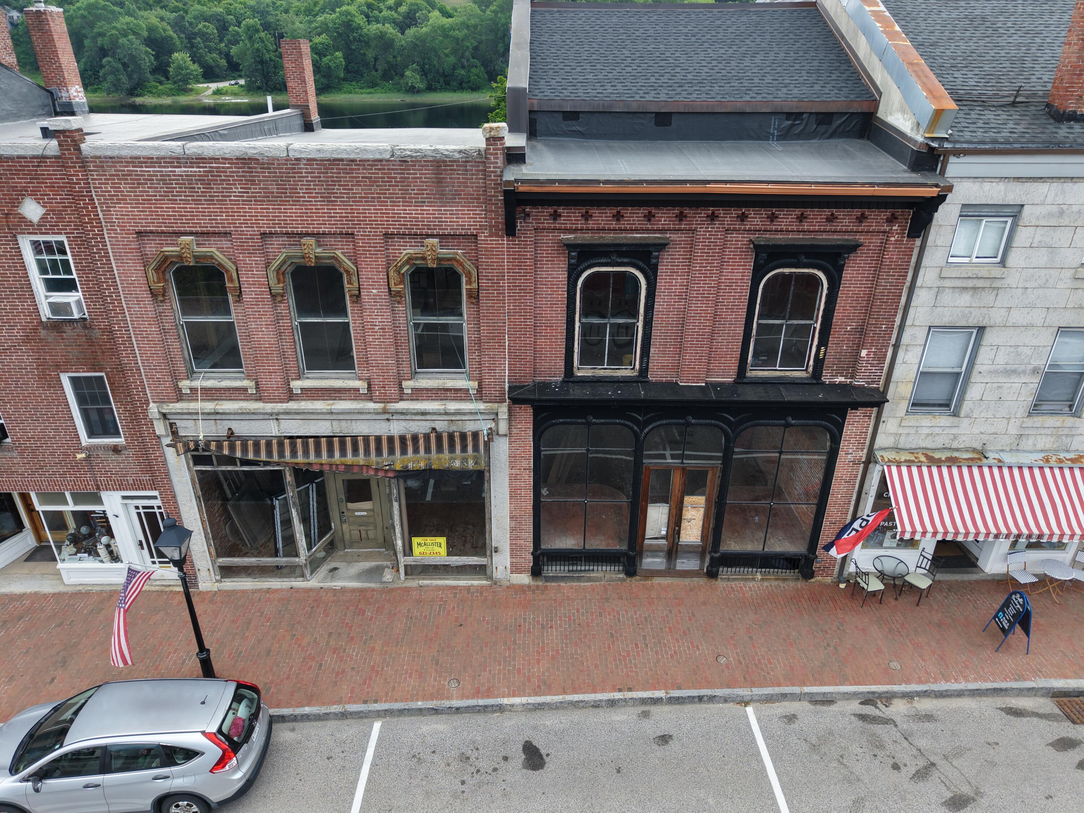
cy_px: 406
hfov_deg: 71.6
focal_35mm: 24
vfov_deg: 56.8
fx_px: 752
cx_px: 542
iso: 100
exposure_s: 1/500
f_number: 1.8
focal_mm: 8.67
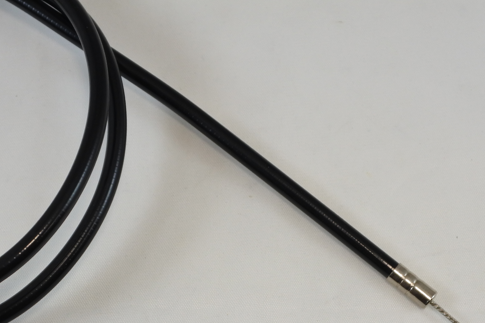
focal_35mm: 80
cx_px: 200
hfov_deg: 25.3
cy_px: 280
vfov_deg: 16.9
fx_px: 1078
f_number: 4
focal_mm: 13.4
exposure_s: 1/250
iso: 360
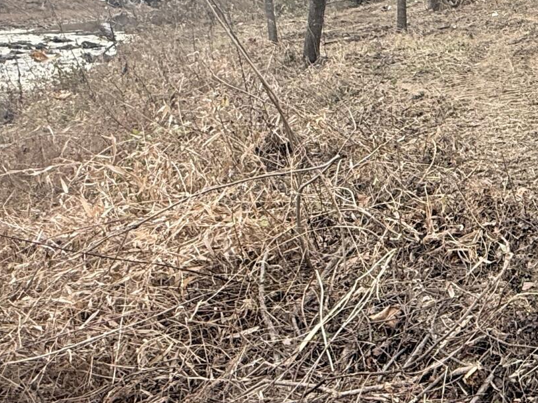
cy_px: 39
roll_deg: -0.1
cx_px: 591
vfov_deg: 27.0
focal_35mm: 52
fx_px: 808
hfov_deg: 32.4
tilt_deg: -4.1
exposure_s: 1/99
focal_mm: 2.22
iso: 100
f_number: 2.2
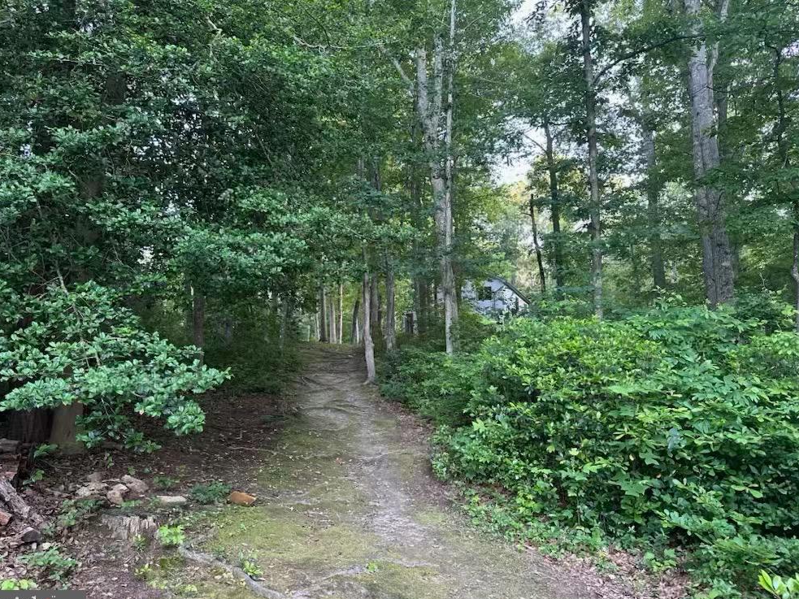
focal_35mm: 25
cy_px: 311
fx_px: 577
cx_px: 401
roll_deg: +2.0
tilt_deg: +9.9
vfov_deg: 54.9
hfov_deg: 69.4
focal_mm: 6.86
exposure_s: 1/60
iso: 400
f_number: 1.78
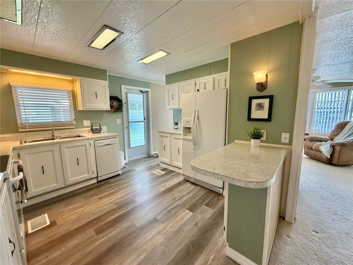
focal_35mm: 14
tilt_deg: -7.8
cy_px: 132
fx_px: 143
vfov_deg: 85.7
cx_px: 176
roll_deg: +0.8
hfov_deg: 102.1
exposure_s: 1/60
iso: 250
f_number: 2.2
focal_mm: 2.22
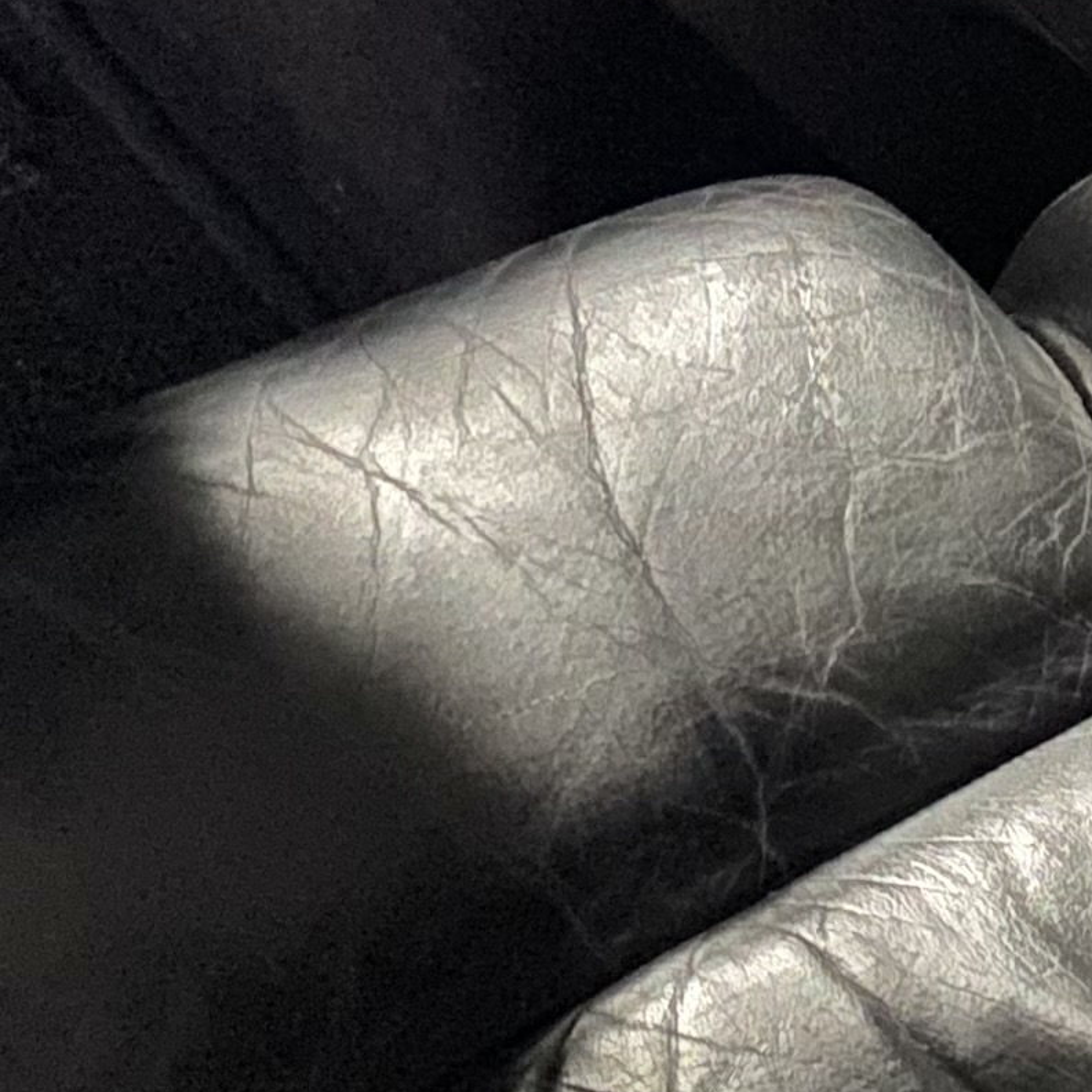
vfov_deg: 14.1
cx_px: 971
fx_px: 4176
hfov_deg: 14.8
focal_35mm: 117
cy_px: -469
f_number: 1.8
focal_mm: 4.25
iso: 640
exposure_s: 1/4
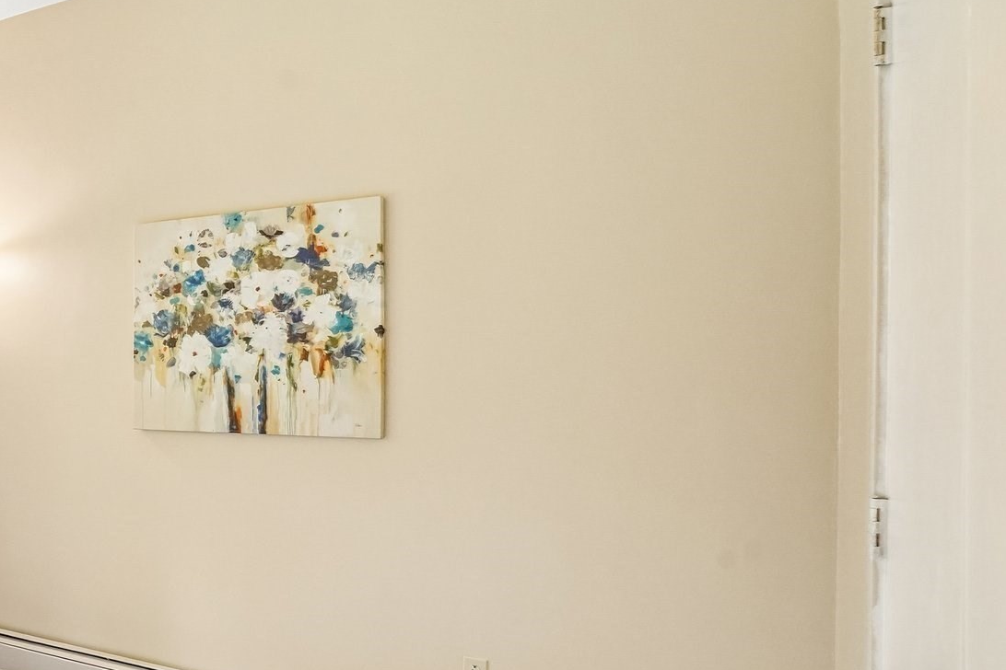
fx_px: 838
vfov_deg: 43.6
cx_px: 117
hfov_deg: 54.6
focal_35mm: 30
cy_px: 350
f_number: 8
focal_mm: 16
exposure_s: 1/30
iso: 1600
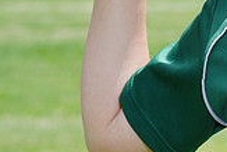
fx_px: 3780
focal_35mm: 599
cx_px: 362
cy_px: -56
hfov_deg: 3.4
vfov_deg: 2.3
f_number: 11
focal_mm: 168
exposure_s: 1/200
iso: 200
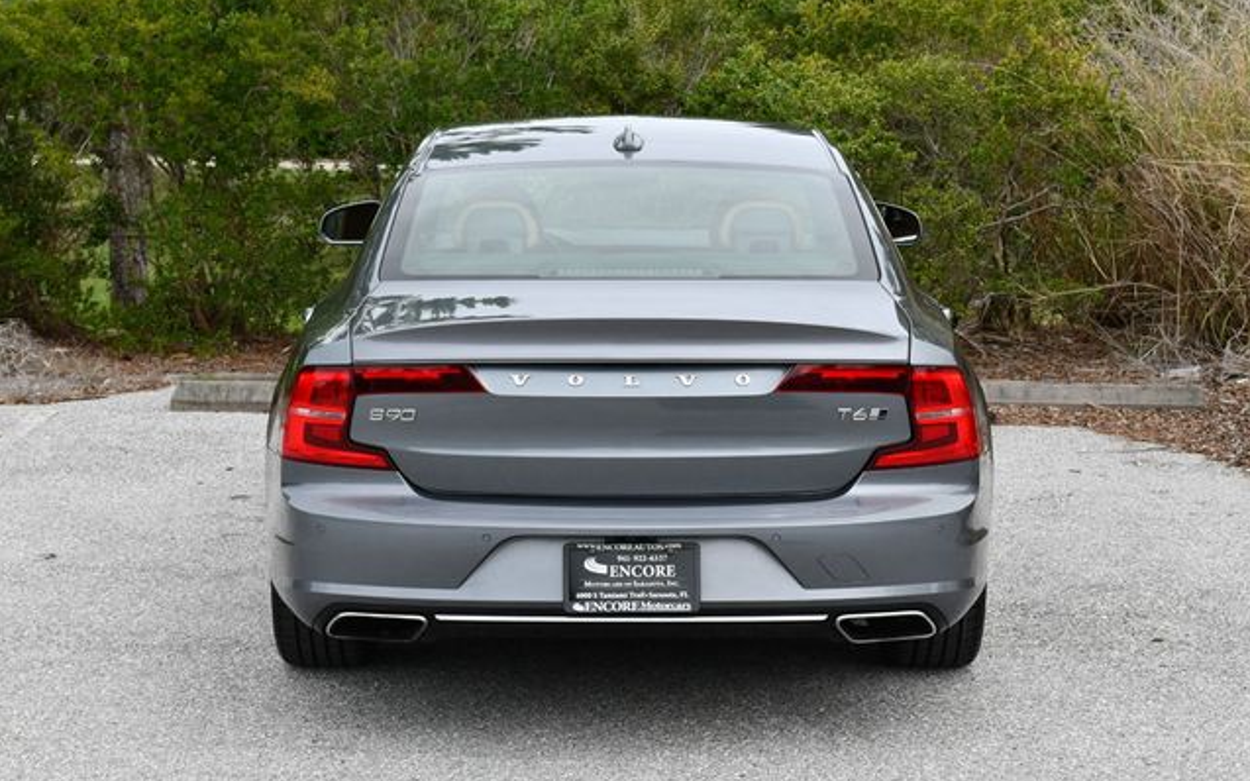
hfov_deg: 25.2
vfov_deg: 15.9
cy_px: 416
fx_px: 2793
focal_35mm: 82
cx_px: 624
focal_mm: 40
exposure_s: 1/250
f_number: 8
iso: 160
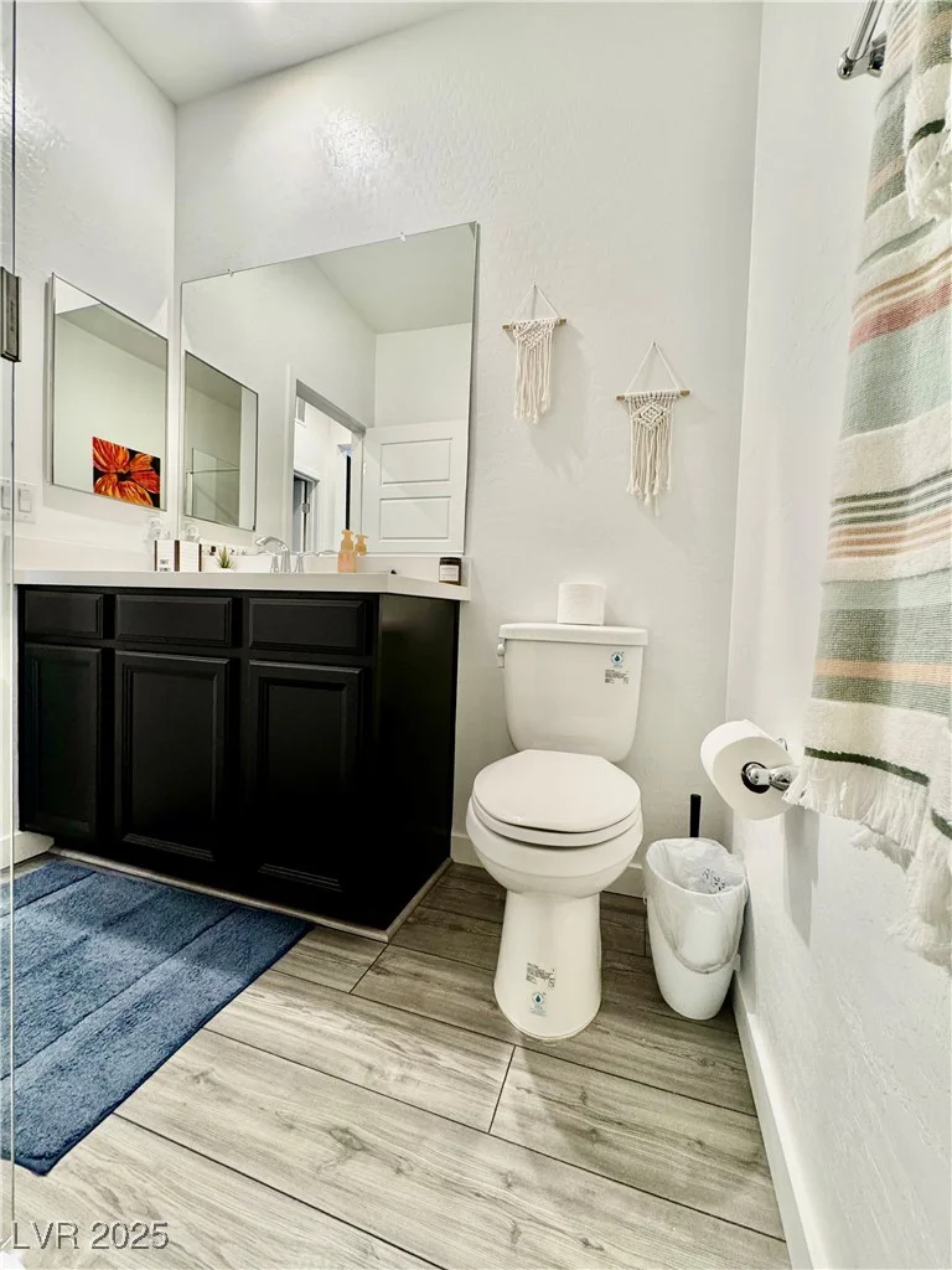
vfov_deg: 102.1
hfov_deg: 85.7
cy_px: 635
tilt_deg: -2.8
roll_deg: -2.9
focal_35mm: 14
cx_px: 476
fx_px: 513
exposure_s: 1/60
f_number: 2.2
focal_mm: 2.22
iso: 250
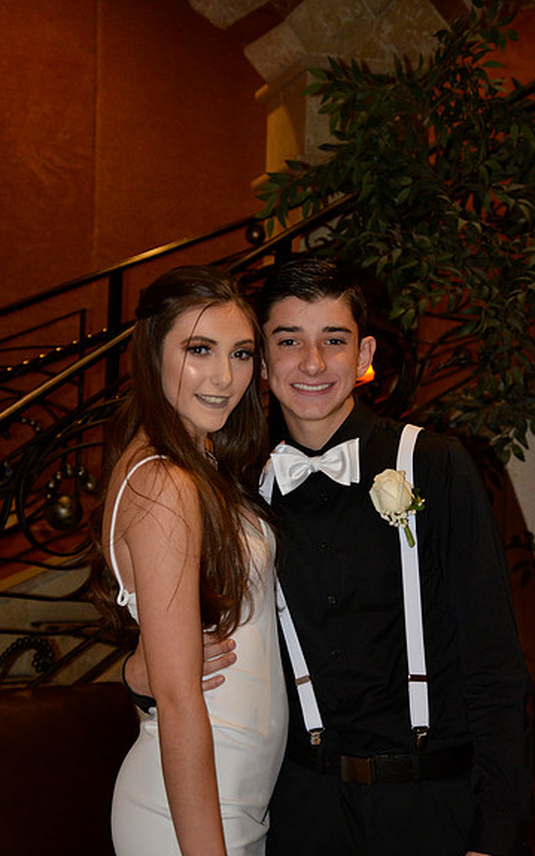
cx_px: 265
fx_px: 1798
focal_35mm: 77
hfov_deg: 16.9
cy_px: 426
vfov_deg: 26.8
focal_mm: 50
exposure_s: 1/60
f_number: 4.5
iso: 1600
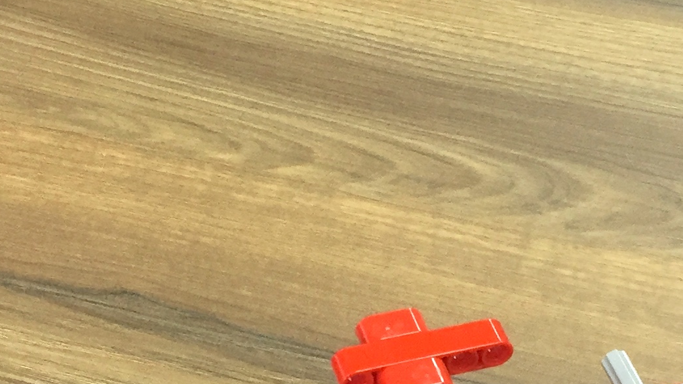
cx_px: 381
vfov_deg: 12.1
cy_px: 383
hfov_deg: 21.6
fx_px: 1793
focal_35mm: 99
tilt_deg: -47.4
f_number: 2.2
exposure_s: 1/33
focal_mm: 4.15
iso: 64
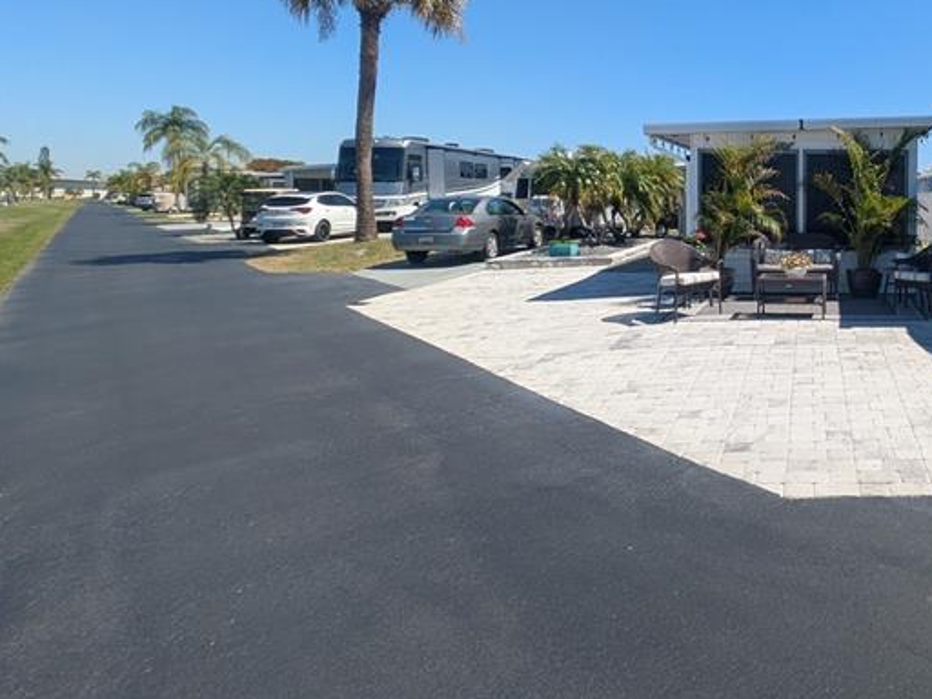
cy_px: 220
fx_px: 754
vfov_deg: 48.7
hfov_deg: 56.2
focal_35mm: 28
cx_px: 811
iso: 49
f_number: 2.2
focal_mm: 1.83
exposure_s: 1/1751
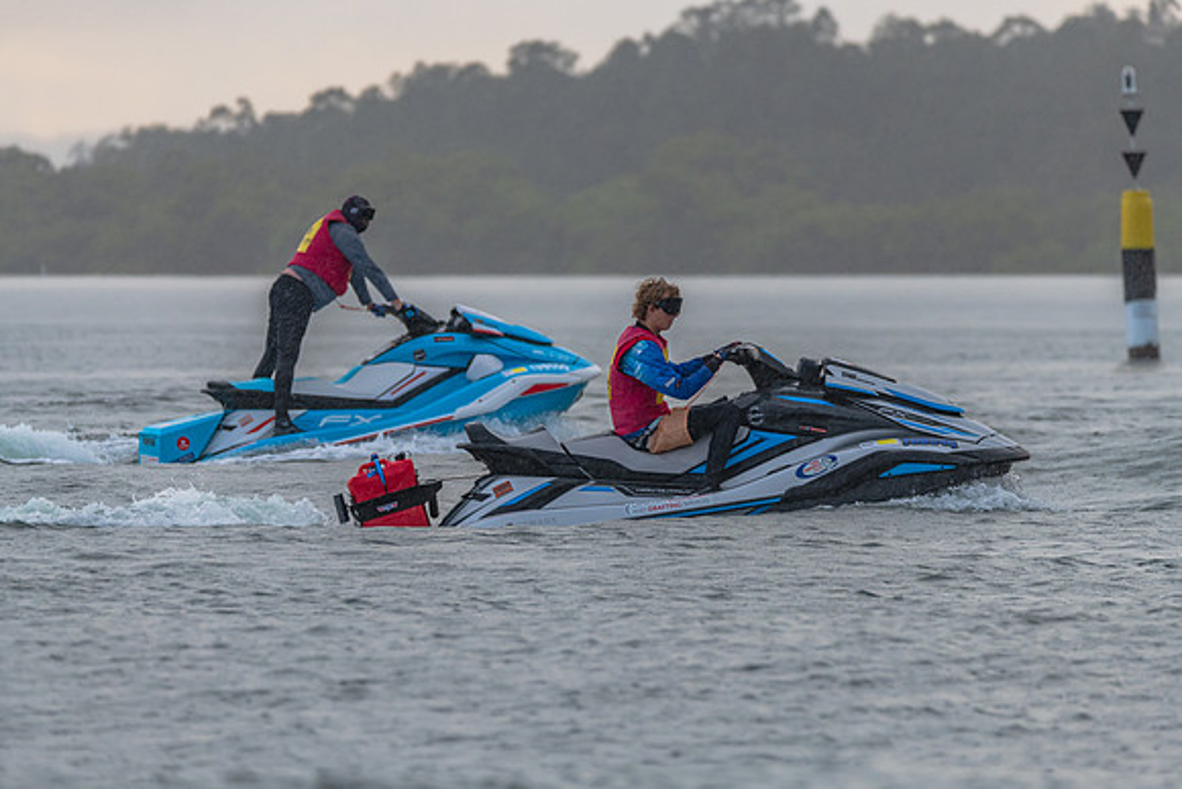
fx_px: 11608
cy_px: 394
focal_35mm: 353
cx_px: 591
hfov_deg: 5.8
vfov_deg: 3.9
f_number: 6
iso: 800
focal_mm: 350
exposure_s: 1/500
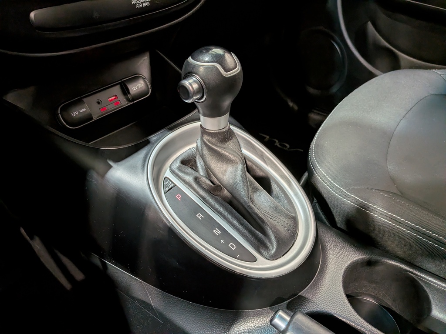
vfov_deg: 56.8
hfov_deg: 71.6
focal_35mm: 24
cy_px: 167
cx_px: 223
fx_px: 309
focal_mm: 4.53
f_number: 1.7
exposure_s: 1/120
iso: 79
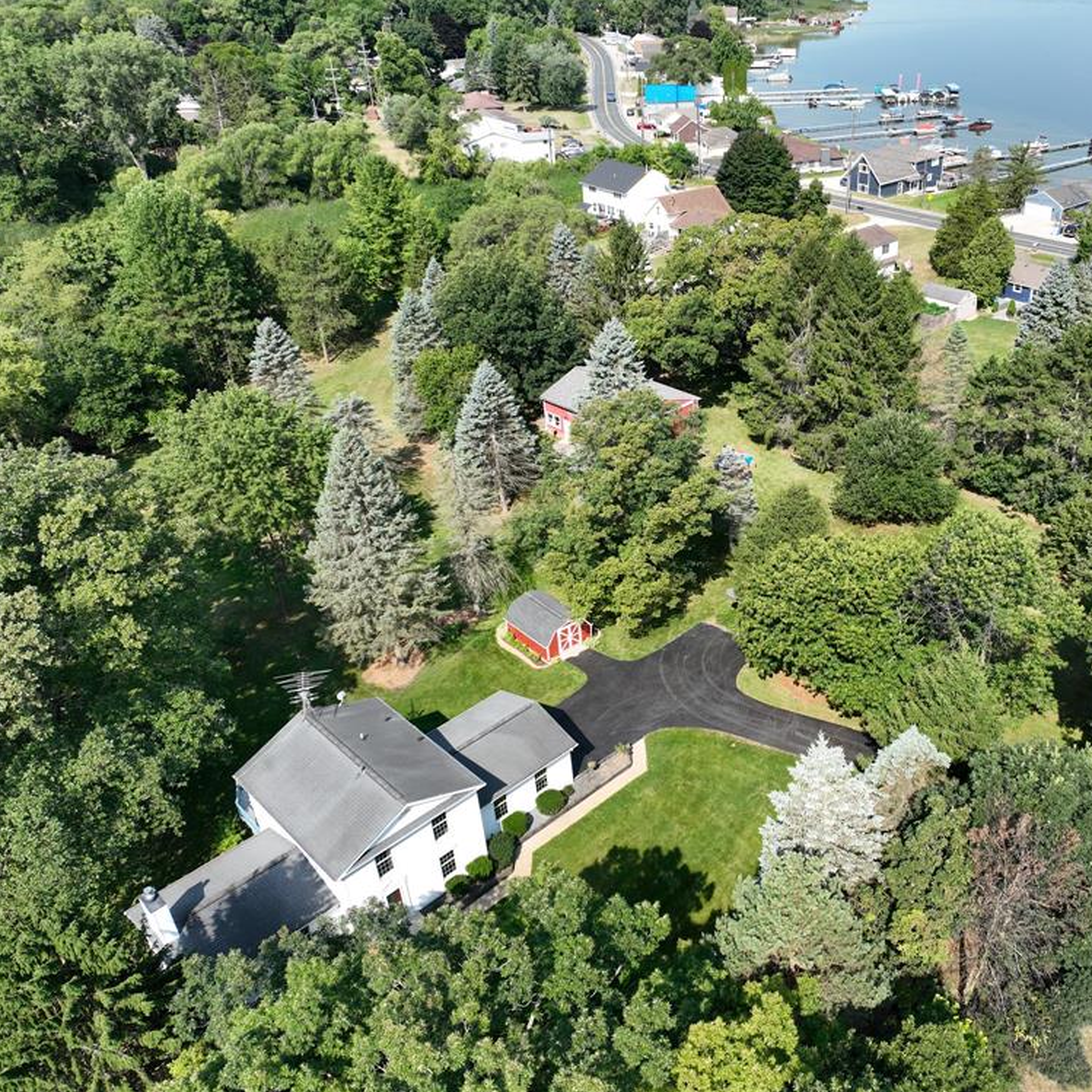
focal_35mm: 29
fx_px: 1035
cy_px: 534
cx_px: 711
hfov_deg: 54.7
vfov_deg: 55.6
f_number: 2.8
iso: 100
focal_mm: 12.29
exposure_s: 1/1000
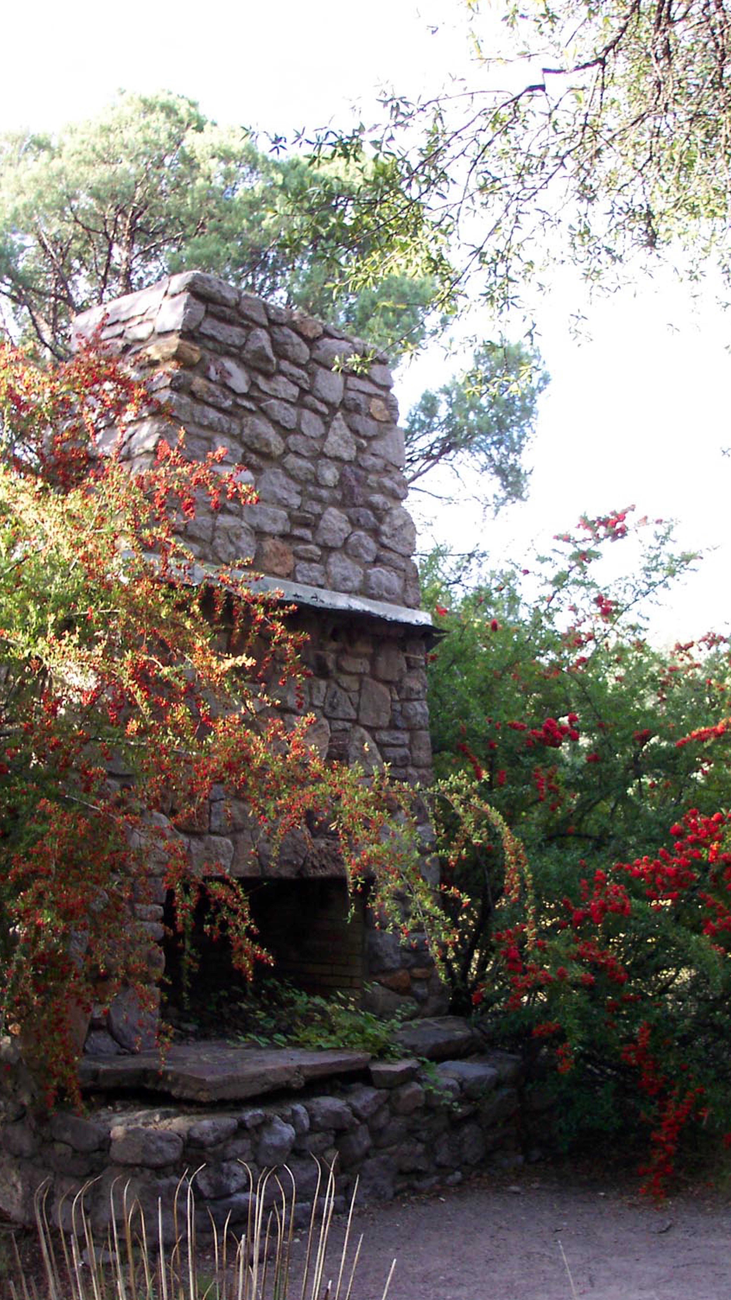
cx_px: 429
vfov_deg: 51.6
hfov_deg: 30.4
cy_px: 688
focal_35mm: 39
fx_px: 1344
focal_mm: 7.5
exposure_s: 1/125
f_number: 2.8
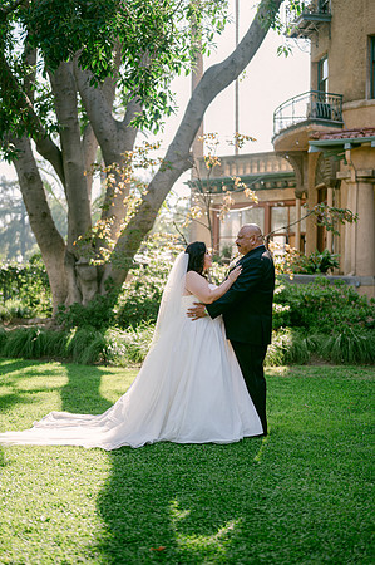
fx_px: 783
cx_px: 188
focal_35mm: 50
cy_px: 282
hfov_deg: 26.9
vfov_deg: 39.6
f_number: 1.8
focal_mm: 50
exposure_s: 1/1250
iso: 100
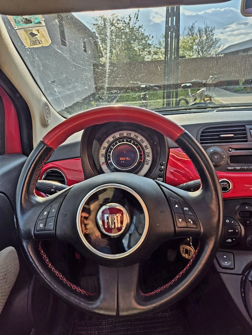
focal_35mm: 23
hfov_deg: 58.9
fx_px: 223
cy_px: 168
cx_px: 126
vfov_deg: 73.9
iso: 25
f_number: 1.8
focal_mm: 5.4
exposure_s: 1/476
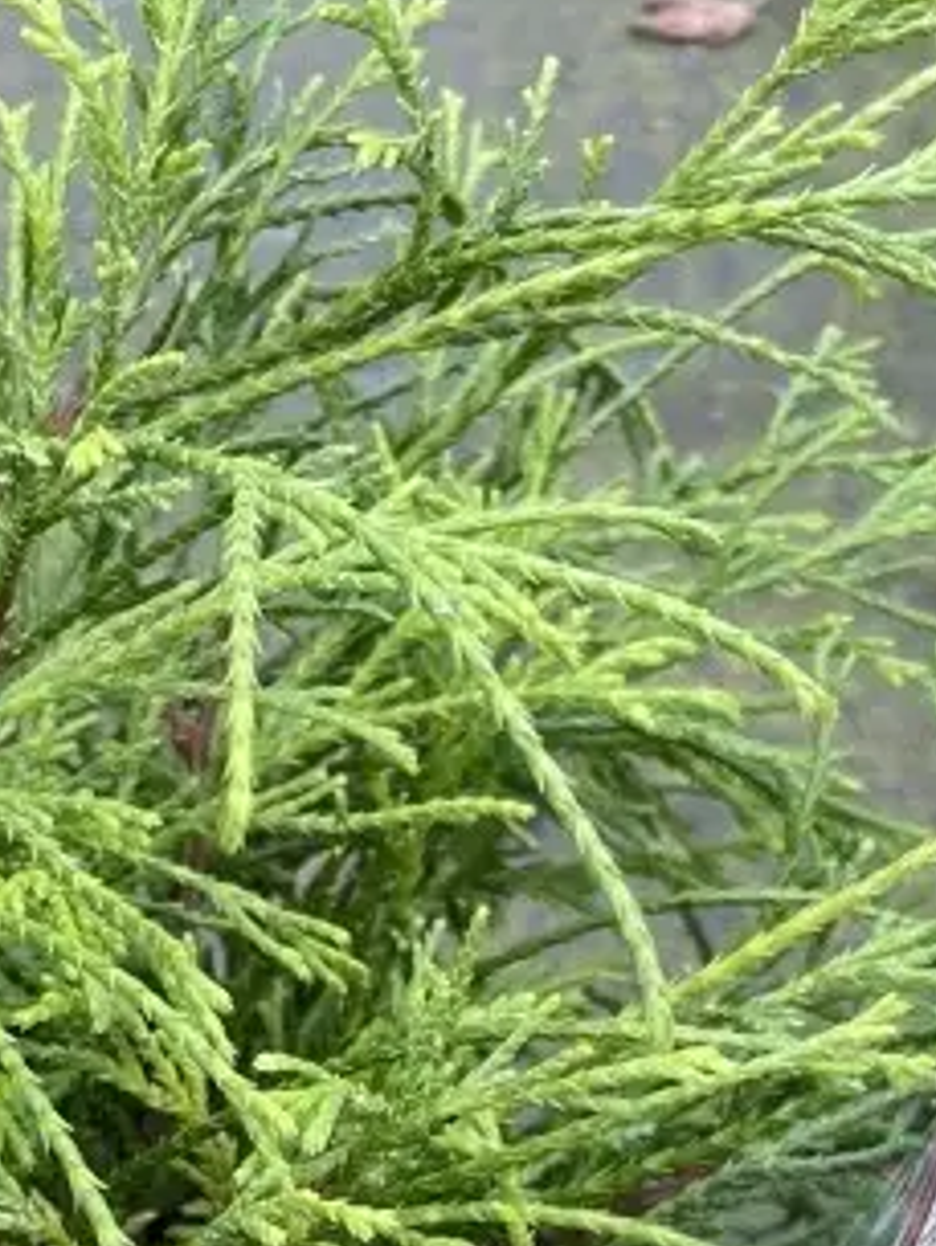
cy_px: 1344
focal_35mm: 92
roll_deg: -3.9
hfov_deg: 15.8
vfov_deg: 20.4
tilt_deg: -44.3
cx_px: 57
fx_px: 3315
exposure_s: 1/121
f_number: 1.6
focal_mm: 4.2
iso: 64
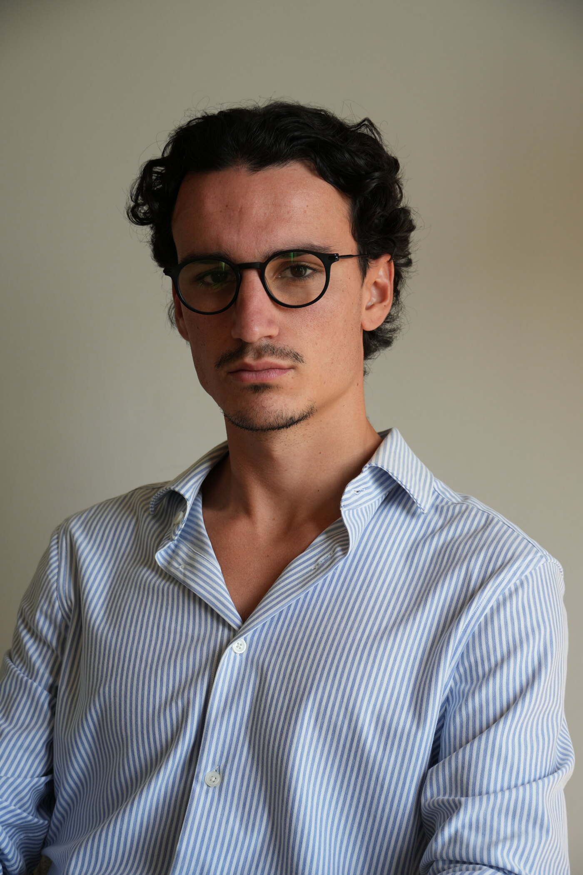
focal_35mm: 63
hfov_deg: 21.6
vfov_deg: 31.9
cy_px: 438
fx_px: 1530
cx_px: 292
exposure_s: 1/80
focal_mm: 42
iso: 160
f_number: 5
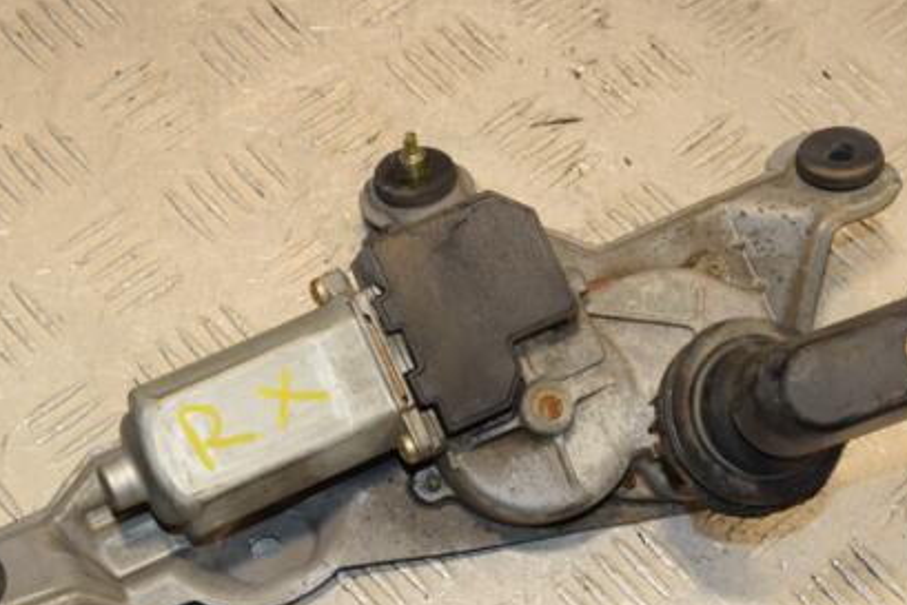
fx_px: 2218
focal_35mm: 88
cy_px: 363
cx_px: 432
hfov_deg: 23.1
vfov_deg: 15.5
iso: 800
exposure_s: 1/200
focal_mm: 40
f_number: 9
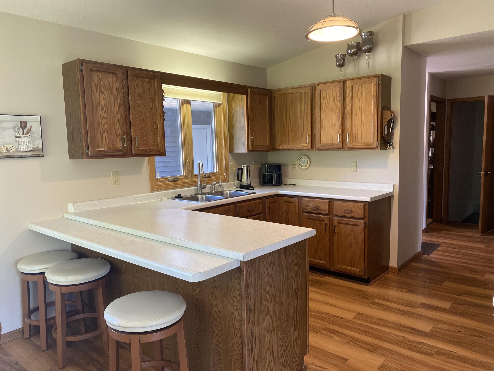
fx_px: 371
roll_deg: +1.0
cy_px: 186
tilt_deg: -5.7
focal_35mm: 26
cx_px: 247
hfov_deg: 67.3
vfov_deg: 53.1
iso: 125
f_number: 1.8
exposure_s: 1/60
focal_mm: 4.25
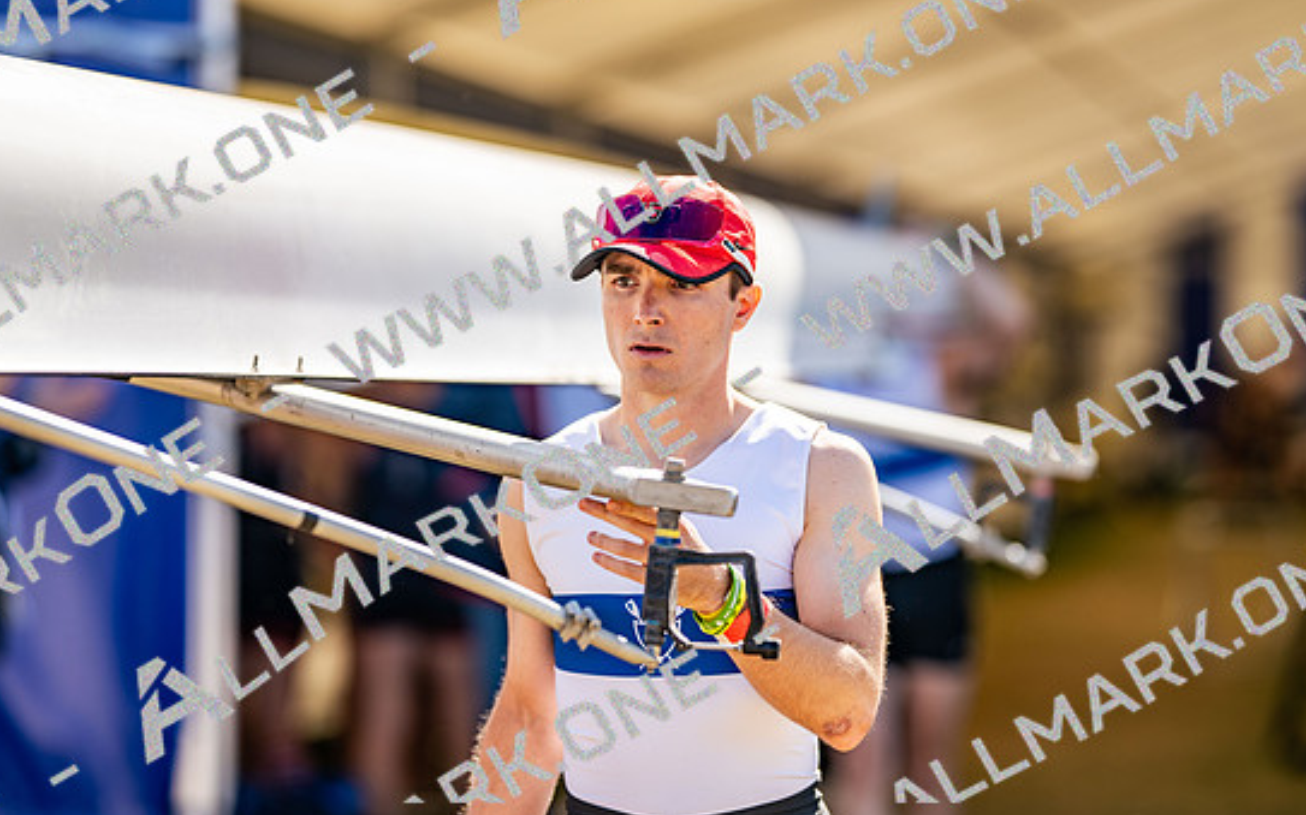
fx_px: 5231
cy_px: 391
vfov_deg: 8.9
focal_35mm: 147
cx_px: 625
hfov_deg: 14.2
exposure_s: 1/1600
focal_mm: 135
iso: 64
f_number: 1.8
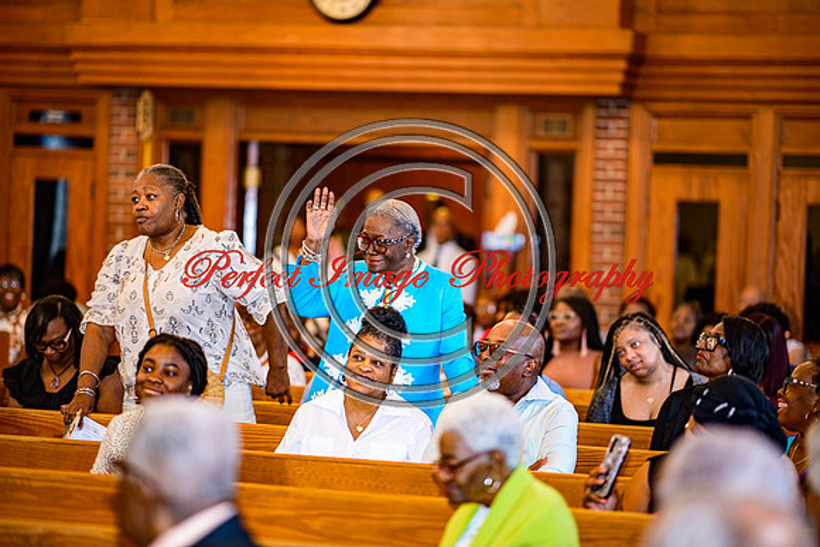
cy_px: 274
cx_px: 410
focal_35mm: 105
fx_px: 2392
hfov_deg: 19.5
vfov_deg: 13.0
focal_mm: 105
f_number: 1.4
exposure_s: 1/100
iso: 360
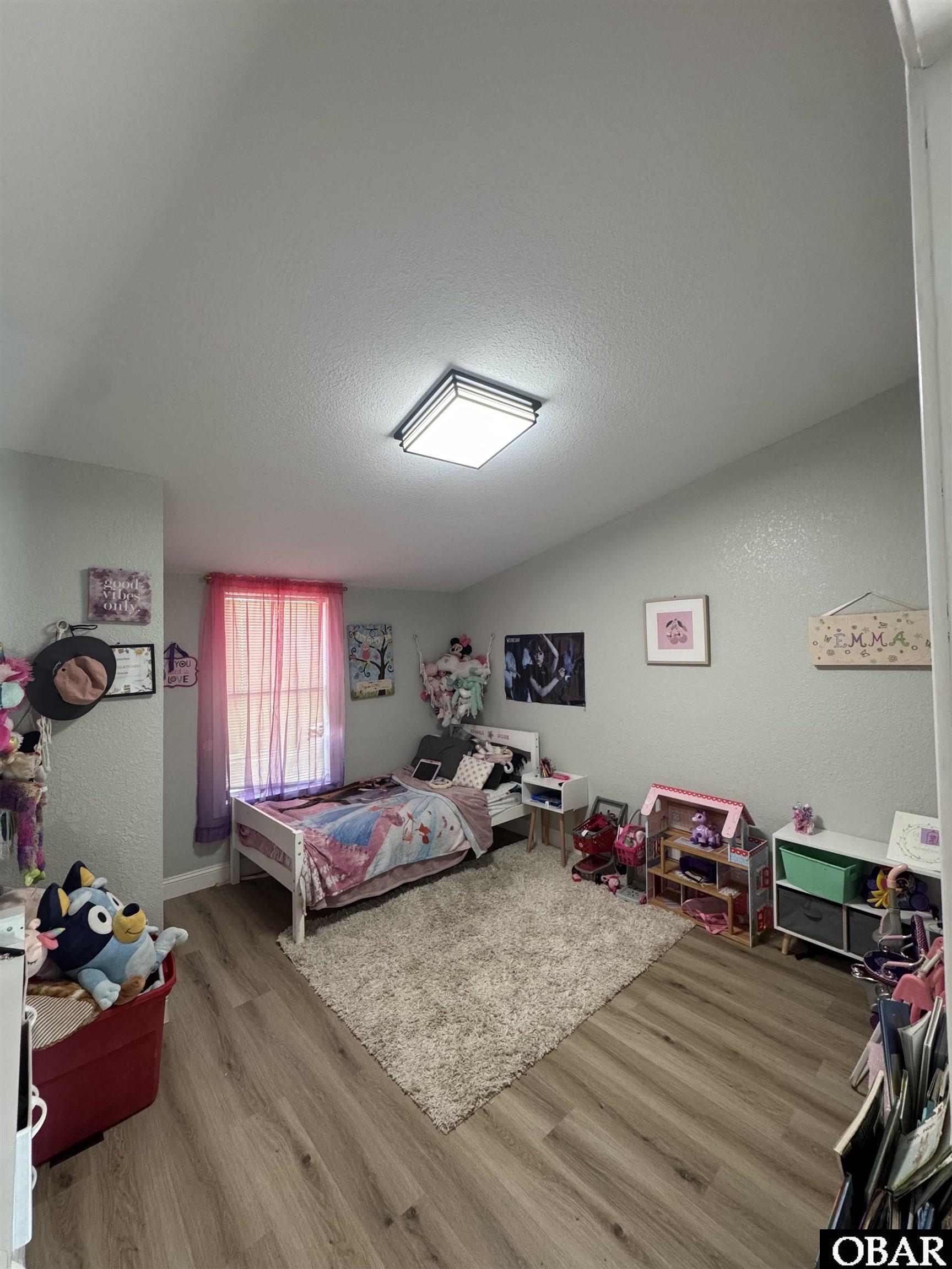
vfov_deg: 102.1
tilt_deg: +1.1
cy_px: 634
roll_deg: +1.3
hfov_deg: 85.7
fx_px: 513
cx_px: 476
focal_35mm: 14
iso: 250
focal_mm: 2.22
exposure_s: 1/120
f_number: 2.2
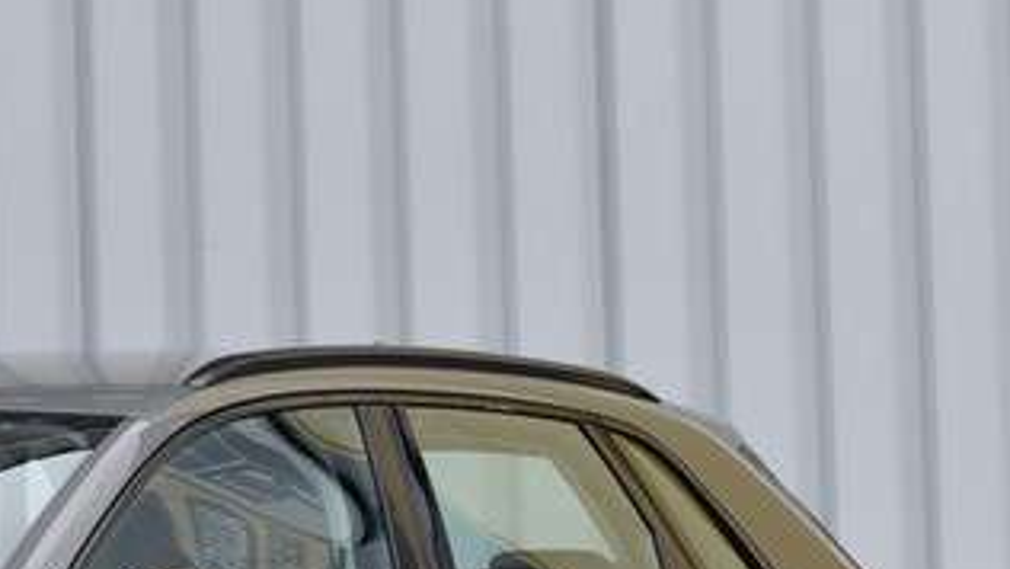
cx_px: -189
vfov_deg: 5.9
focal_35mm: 204
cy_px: 710
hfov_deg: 10.4
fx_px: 5465
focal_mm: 40
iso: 220
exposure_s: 1/250
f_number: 8
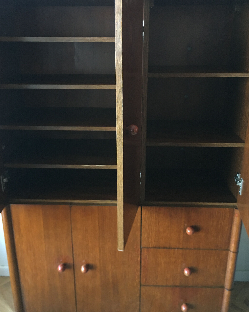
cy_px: 143
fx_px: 286
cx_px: 123
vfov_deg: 57.1
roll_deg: +0.2
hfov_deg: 47.1
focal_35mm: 31
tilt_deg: -16.6
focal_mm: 4.15
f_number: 2.2
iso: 80
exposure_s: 1/10
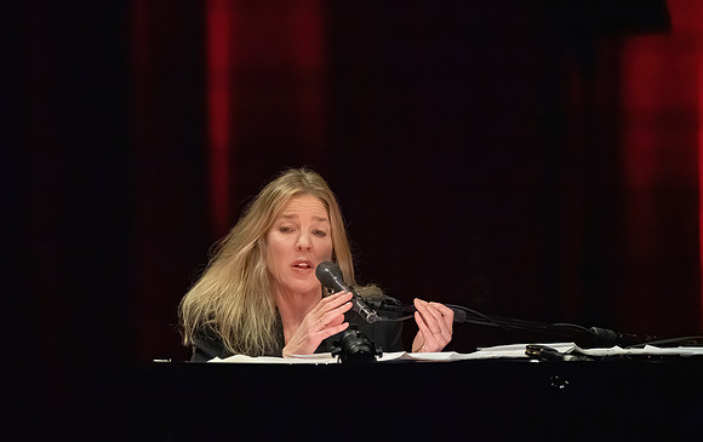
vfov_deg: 2.5
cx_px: 240
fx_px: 10283
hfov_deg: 3.9
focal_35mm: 536
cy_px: 260
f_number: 8
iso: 25600
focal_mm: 400
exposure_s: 1/320
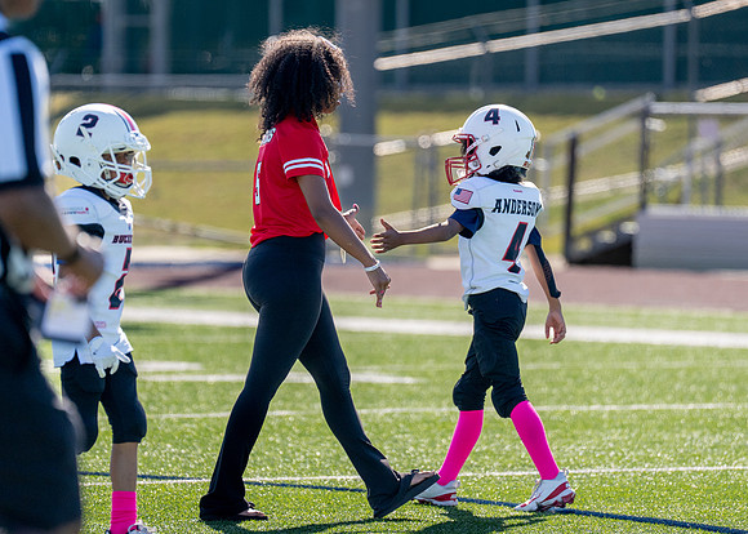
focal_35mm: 336
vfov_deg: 4.3
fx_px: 7141
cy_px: 242
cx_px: 360
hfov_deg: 6.0
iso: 320
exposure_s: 1/4000
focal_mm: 200
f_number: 2.8
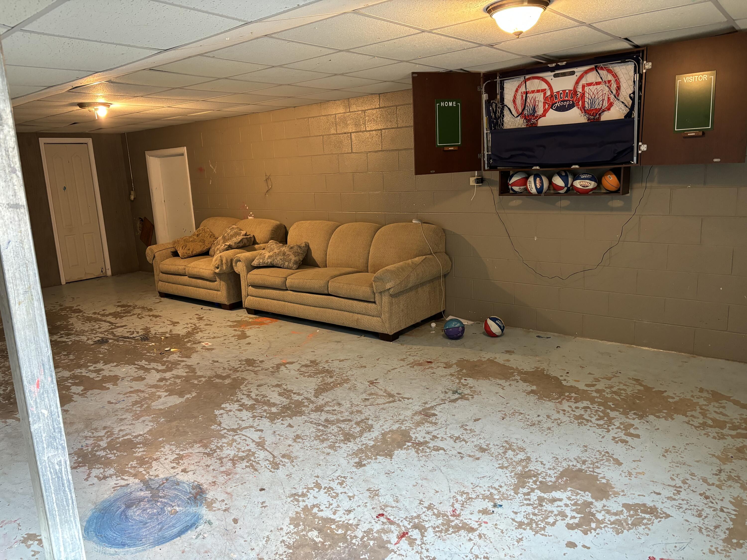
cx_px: 374
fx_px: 561
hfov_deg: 67.3
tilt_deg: -11.2
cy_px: 280
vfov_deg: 53.1
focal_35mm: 26
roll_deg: +2.6
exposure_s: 1/60
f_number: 1.6
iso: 320
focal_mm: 5.96
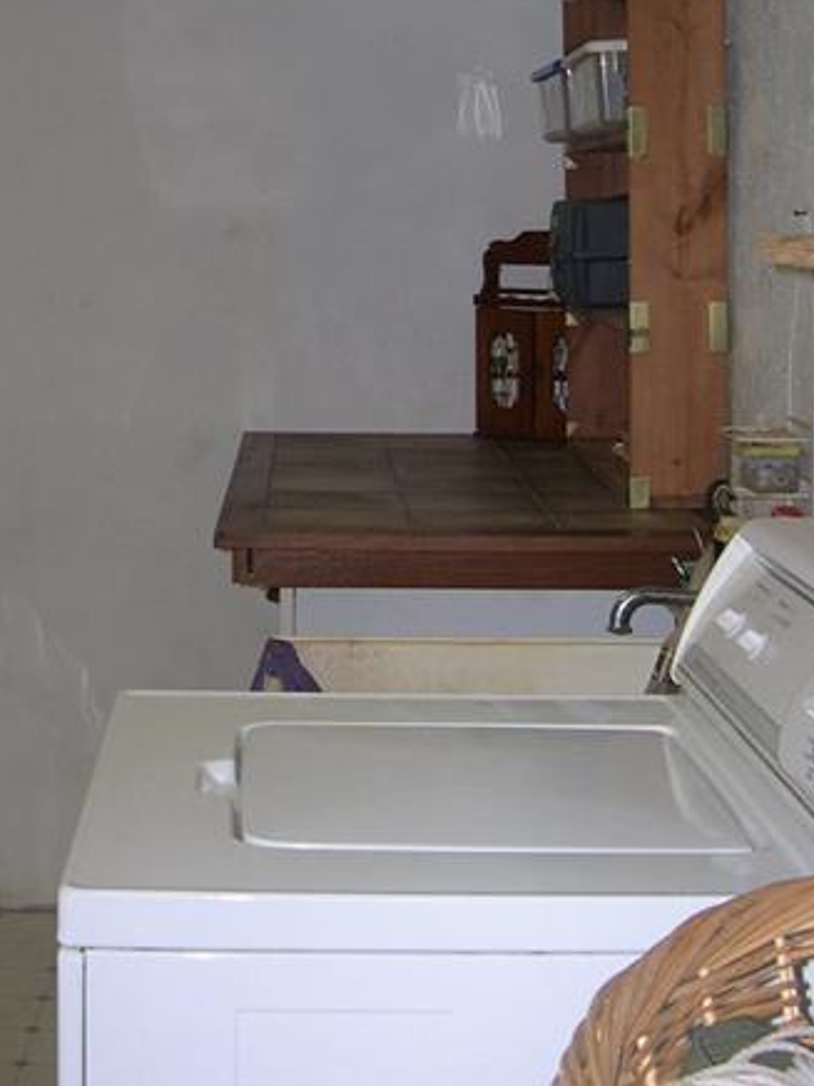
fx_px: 2101
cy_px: 369
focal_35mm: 67
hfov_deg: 21.6
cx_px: 134
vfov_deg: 28.8
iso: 100
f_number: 2.8
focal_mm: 8
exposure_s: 1/60
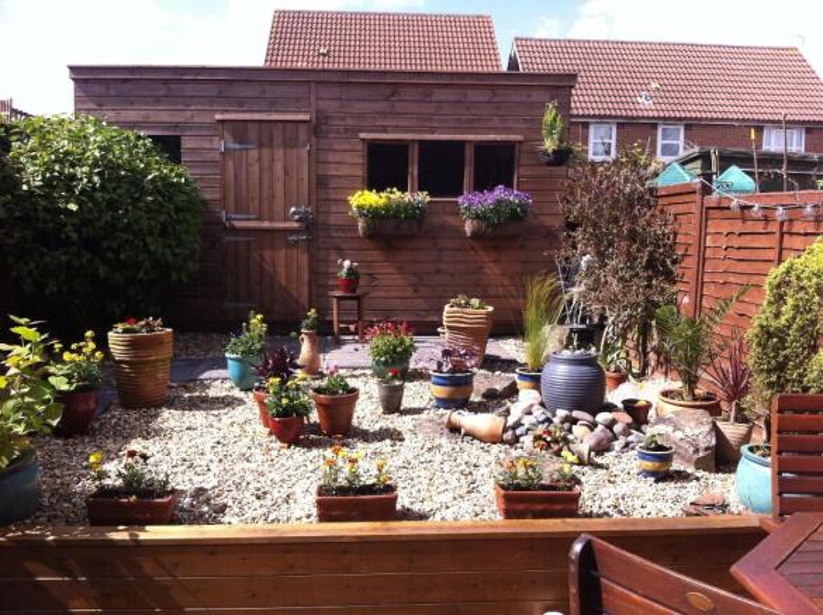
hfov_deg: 52.7
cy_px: 308
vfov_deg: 40.6
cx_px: 412
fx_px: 831
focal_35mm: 35
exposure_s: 1/591
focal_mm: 3.85
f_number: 2.8
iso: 80
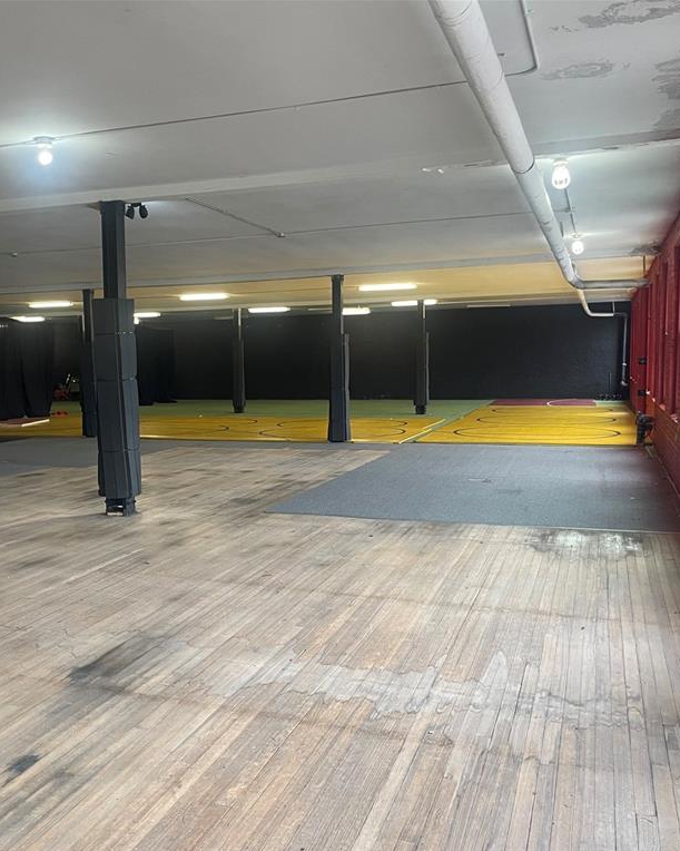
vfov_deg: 52.8
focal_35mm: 34
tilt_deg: -3.5
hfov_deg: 42.8
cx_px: 230
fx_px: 855
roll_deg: +1.5
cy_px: 427
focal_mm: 4.2
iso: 125
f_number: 1.6
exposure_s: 1/60
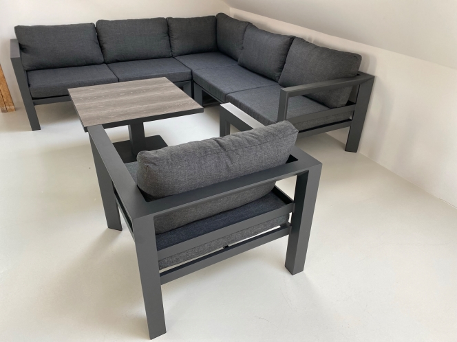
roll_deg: -1.1
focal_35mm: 26
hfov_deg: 67.3
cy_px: 171
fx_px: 343
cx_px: 228
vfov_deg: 53.1
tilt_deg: -31.4
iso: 125
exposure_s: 1/107
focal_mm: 4.3
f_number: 1.8
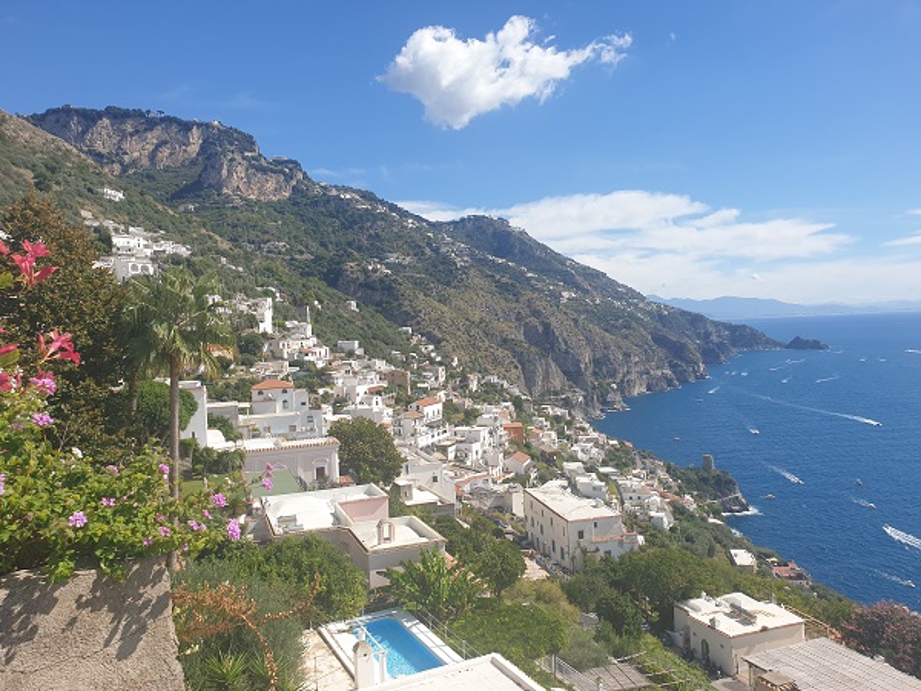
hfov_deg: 67.3
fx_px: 692
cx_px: 460
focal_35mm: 26
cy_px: 346
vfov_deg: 53.1
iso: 50
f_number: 2.4
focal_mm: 4.3
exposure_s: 1/1634
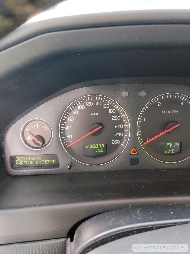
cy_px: 127
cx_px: 95
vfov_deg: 61.7
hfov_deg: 48.2
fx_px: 212
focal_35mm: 29
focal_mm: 4.22
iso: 160
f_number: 1.8
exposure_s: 1/50
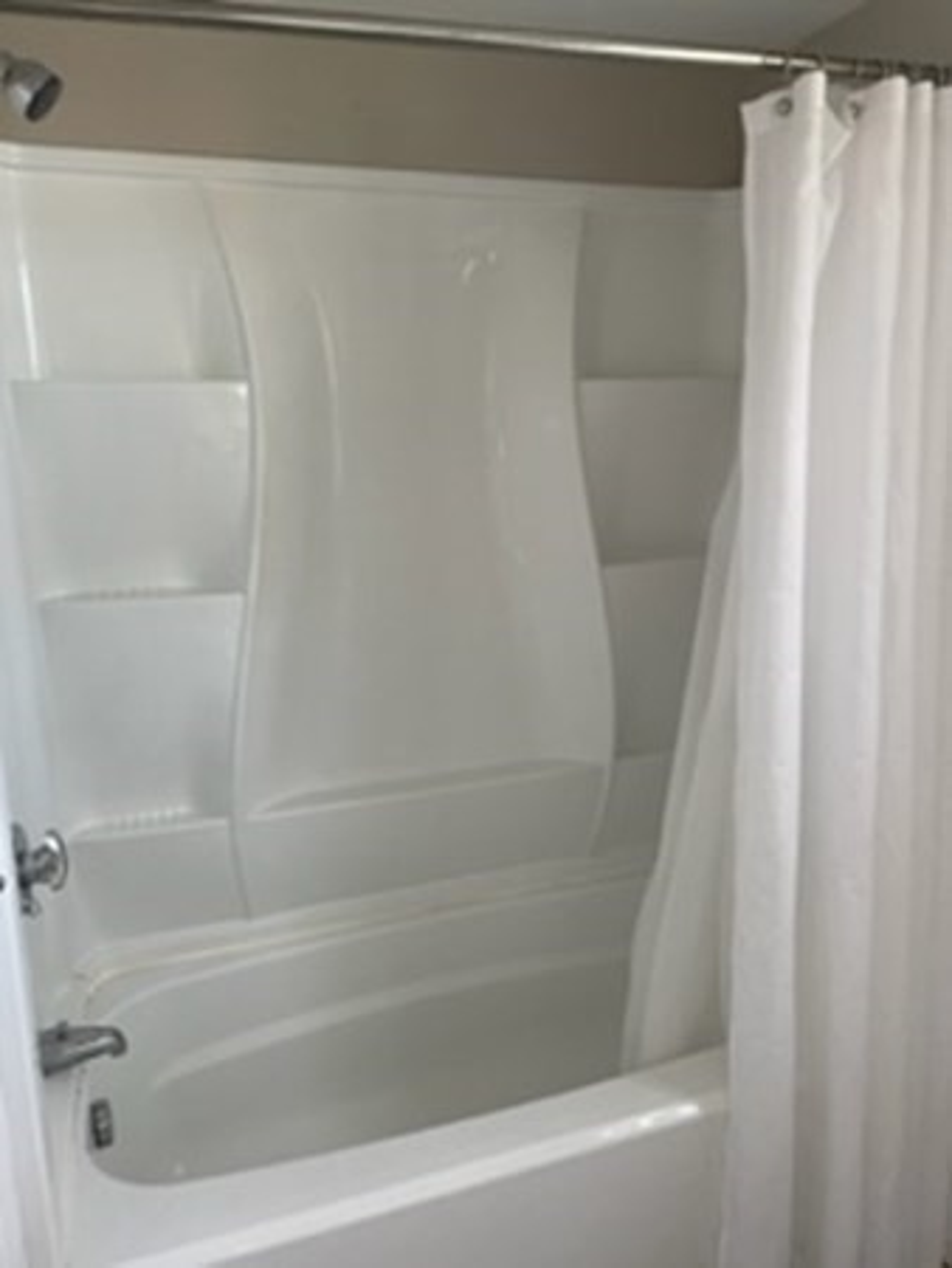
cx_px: 476
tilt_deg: -12.5
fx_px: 952
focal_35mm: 26
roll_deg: +0.8
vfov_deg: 67.3
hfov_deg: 53.1
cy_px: 634
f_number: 1.6
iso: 125
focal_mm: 4.2
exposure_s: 1/75
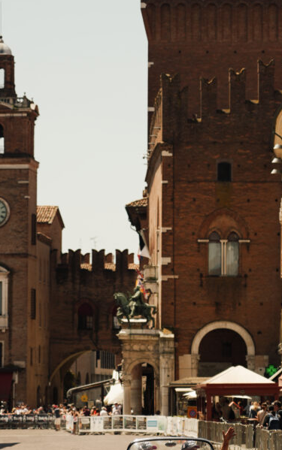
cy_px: 264
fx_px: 3070
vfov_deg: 8.4
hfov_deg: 5.3
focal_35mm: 250
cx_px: 181
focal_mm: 105
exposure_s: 1/500
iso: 100
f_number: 4
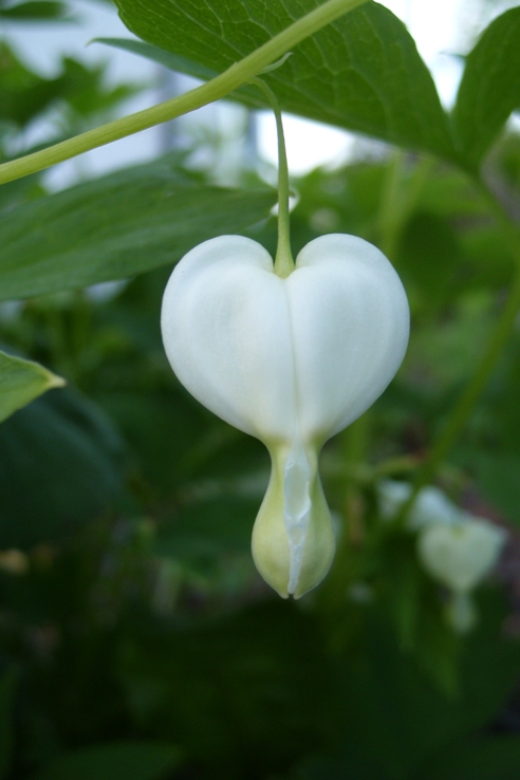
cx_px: 287
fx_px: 802
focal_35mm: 37
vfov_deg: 51.9
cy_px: 387
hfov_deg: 35.9
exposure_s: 1/64
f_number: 2.8
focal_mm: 5.8
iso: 50
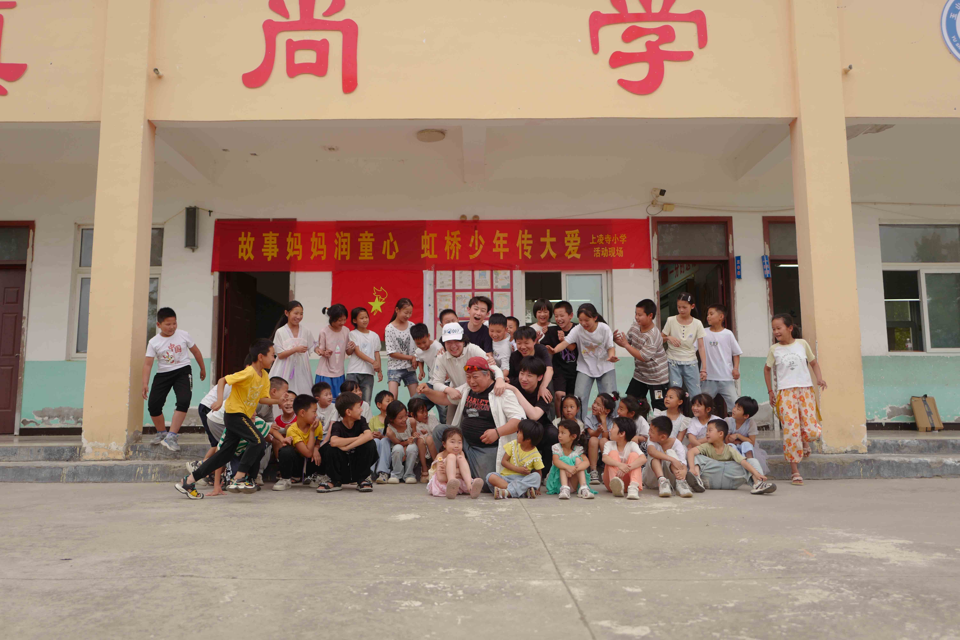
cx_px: 480
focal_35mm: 28
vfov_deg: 46.4
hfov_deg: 65.5
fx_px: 747
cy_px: 320
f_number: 2
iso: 125
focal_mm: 28
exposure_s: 1/1250
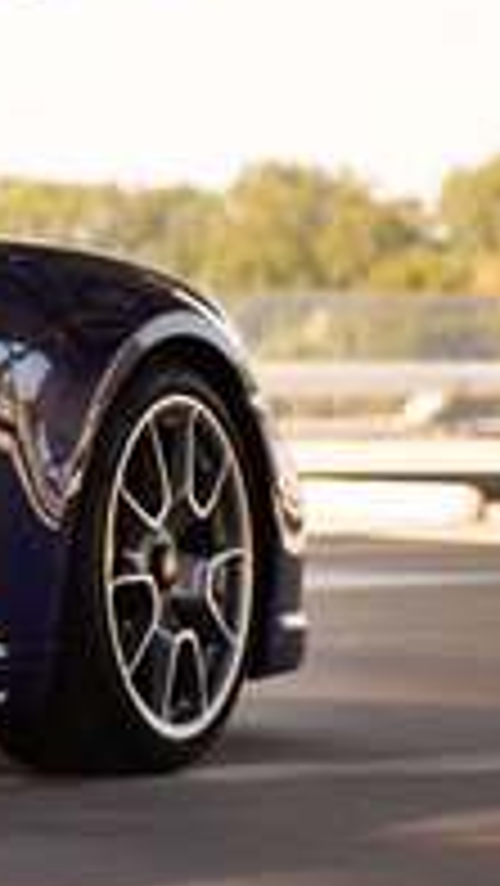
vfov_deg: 9.4
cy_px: 439
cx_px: -928
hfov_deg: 5.1
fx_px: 5391
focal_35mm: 229
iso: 160
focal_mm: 56
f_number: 2.8
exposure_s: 1/400
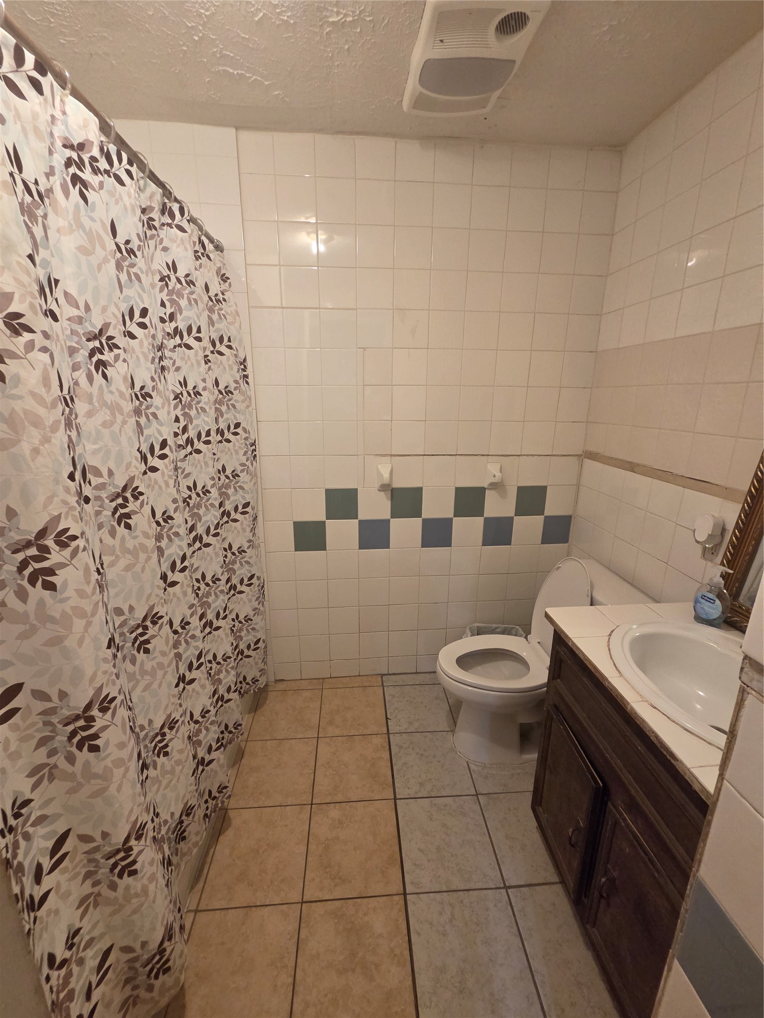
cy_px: 509
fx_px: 383
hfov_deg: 89.9
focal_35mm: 13
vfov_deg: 106.2
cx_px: 382
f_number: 2.2
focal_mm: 2.2
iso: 800
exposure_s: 1/60
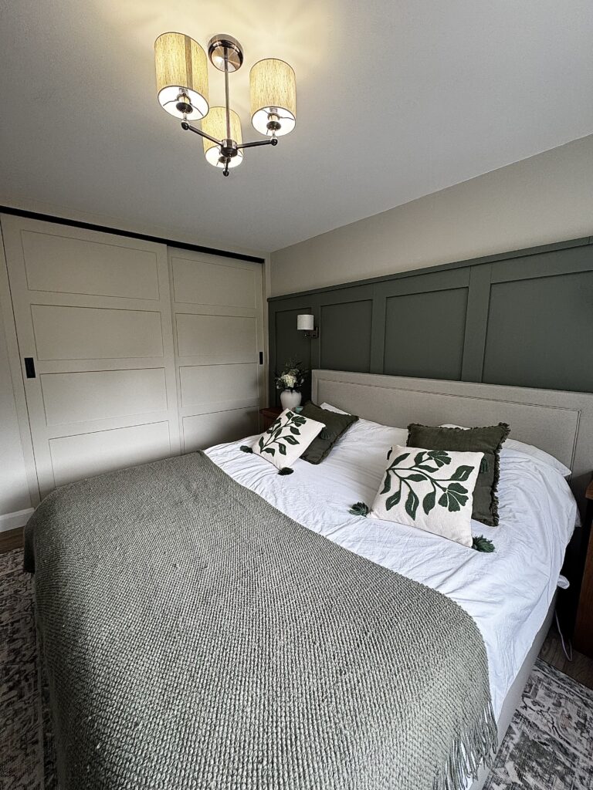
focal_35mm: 14
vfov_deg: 102.1
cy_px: 395
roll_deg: +0.4
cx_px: 296
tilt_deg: -8.0
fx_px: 320
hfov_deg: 85.7
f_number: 2.2
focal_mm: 2.22
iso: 125
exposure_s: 1/99
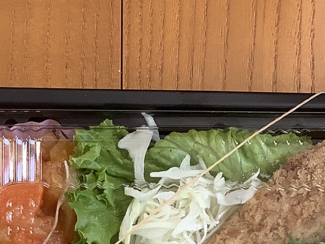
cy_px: 352
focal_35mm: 102
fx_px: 958
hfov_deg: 19.2
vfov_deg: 13.7
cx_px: 129
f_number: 2.4
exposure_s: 1/60
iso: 64
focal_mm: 3.3
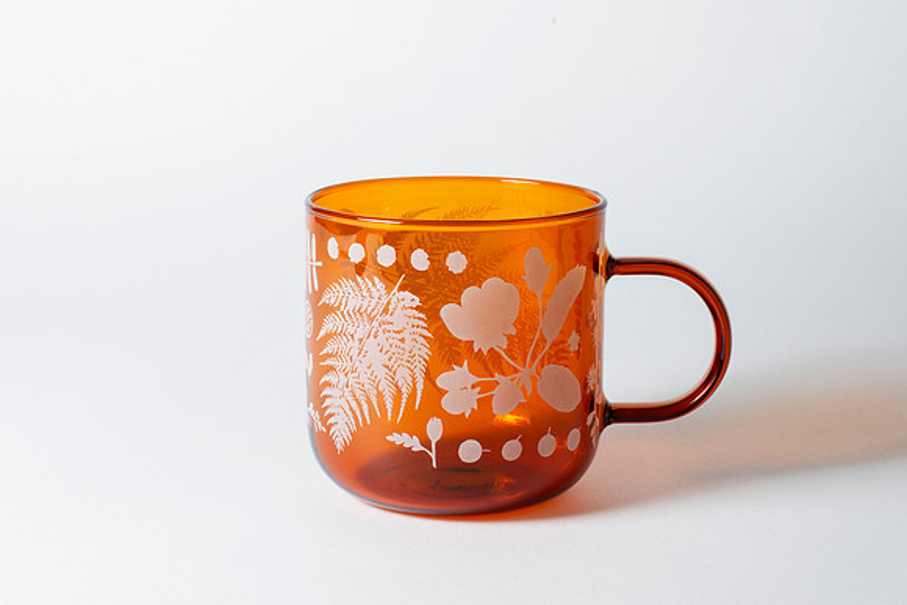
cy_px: 294
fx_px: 1970
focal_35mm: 78
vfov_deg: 17.5
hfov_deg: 25.9
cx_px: 451
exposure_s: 1/200
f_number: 16
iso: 200
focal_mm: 50
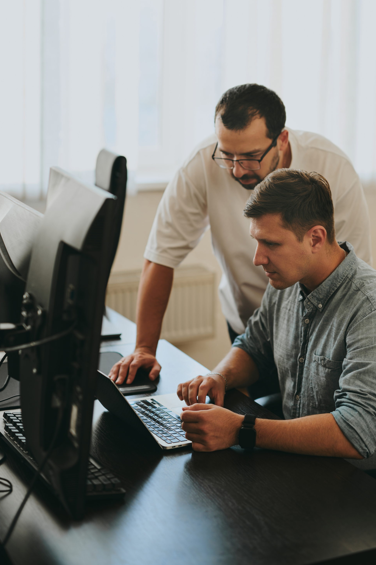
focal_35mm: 66
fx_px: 1034
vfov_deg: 30.3
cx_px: 224
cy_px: 195
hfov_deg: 20.6
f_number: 2
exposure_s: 1/200
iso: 125
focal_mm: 50
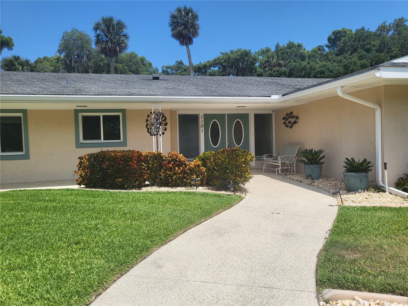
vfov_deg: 53.1
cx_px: 204
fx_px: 306
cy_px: 153
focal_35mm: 26
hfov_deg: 67.3
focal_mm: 4.25
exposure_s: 1/3291
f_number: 1.8
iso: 50
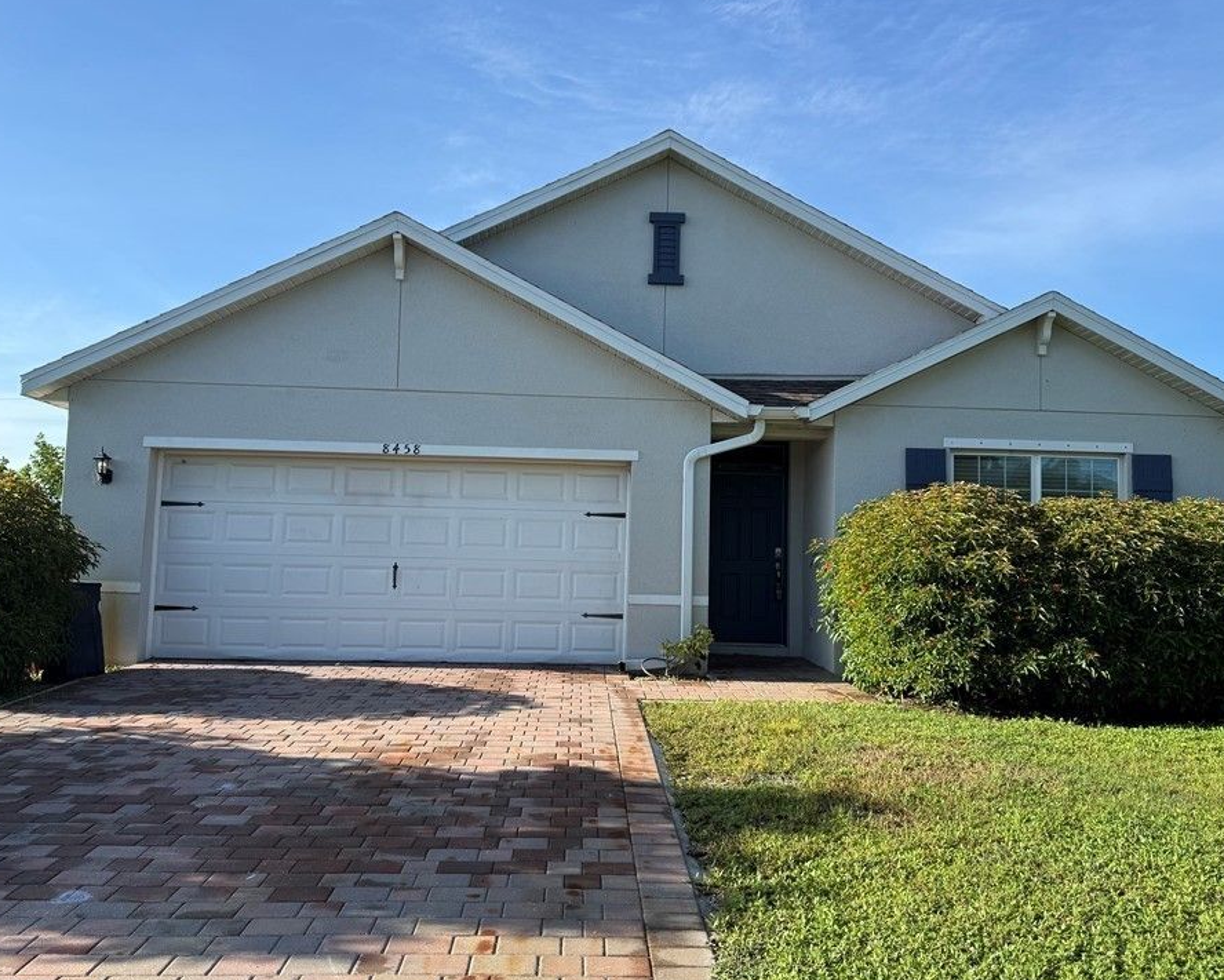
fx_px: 978
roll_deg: -3.0
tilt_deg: +7.2
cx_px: 622
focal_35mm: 27
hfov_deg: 64.0
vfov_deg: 53.2
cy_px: 489
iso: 80
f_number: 1.78
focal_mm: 6.76
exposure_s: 1/2525
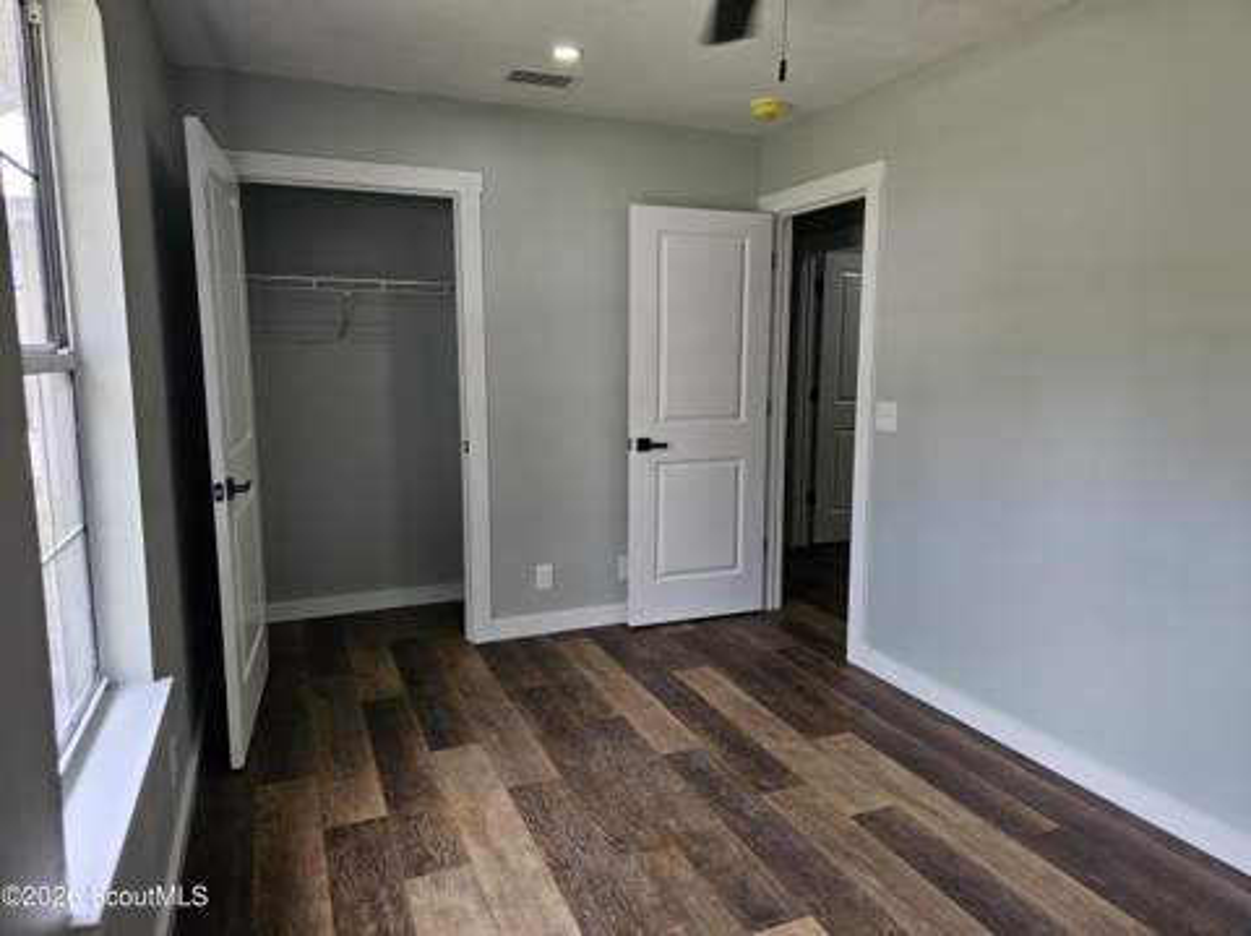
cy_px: 468
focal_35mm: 23
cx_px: 626
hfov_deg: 74.0
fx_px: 830
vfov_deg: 58.8
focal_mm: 6.3
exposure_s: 1/120
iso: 64
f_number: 1.7
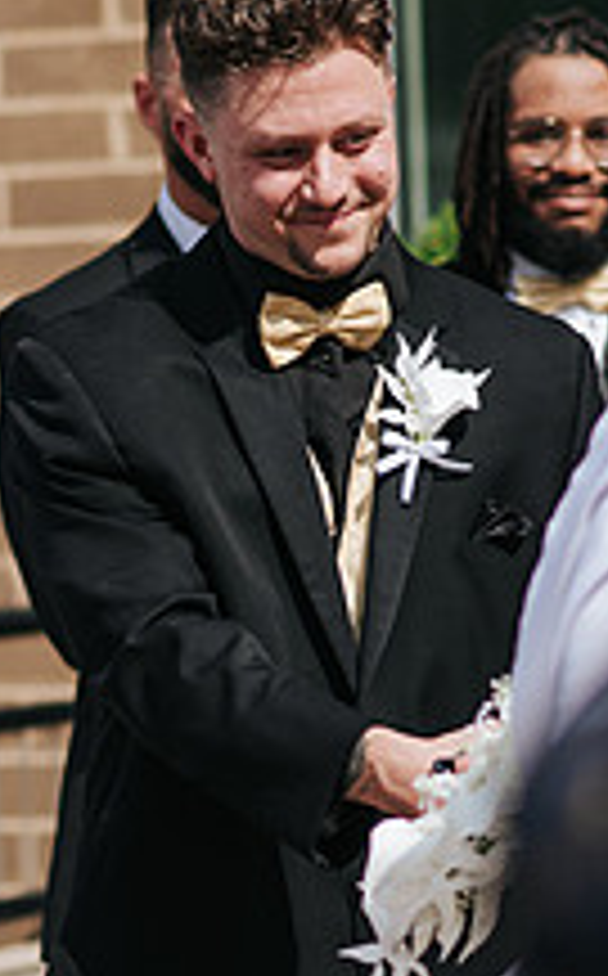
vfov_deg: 7.8
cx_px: 351
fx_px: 7182
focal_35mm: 270
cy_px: 778
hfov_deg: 4.8
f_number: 2.8
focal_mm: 85
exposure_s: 1/3200
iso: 100
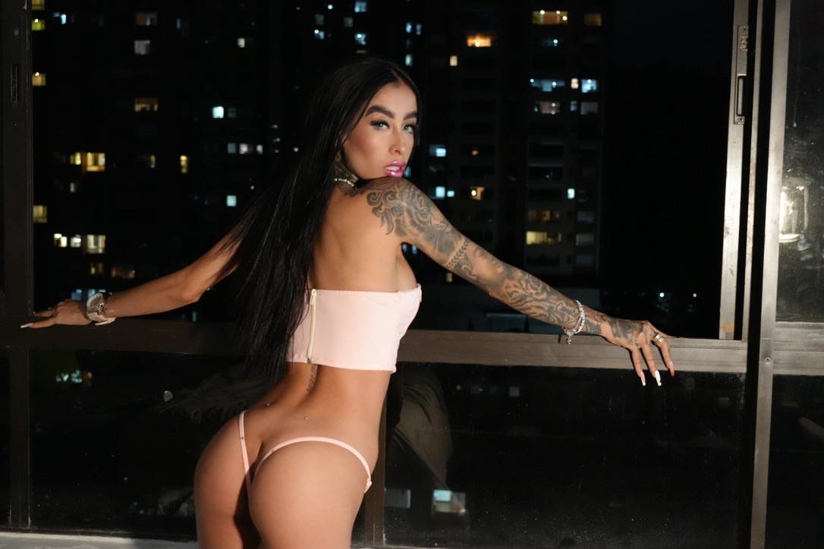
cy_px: 274
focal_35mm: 46
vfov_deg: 29.2
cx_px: 412
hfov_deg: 42.7
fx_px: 1053
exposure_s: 1/100
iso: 12800
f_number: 5.6
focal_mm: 46
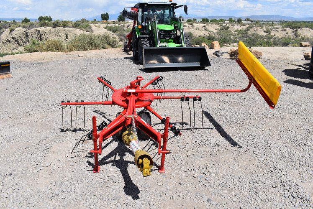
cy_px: 104
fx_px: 261
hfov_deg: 61.9
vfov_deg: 43.7
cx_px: 156
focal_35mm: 30
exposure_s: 1/500
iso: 200
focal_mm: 20
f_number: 11
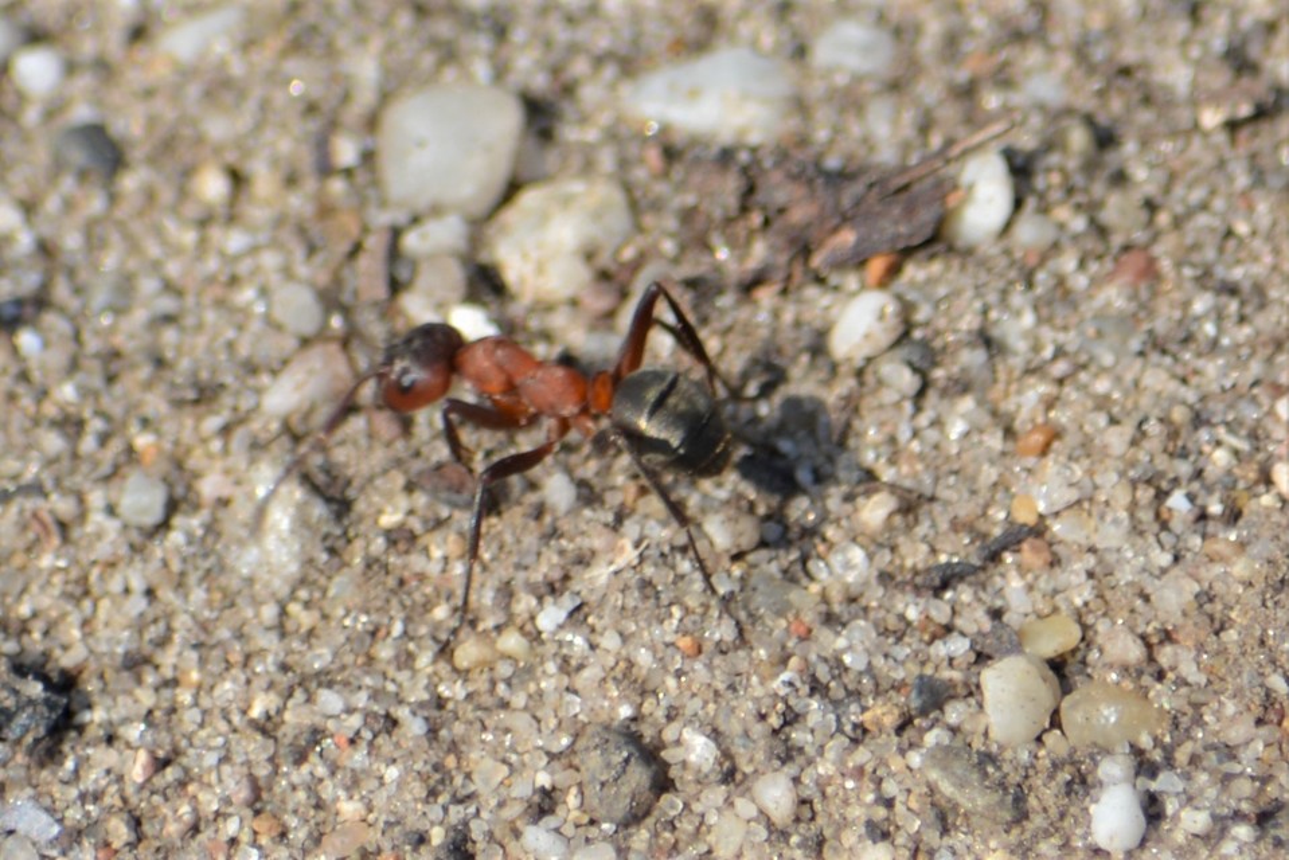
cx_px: 644
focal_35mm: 450
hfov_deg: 4.6
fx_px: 16116
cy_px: 430
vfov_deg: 3.1
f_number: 8
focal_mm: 300
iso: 100
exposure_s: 1/250
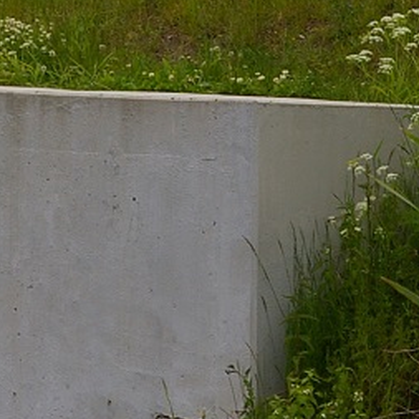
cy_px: 353
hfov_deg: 6.7
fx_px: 3573
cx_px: -86
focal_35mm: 261
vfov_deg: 6.7
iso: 200
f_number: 9.5
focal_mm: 45
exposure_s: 1/250
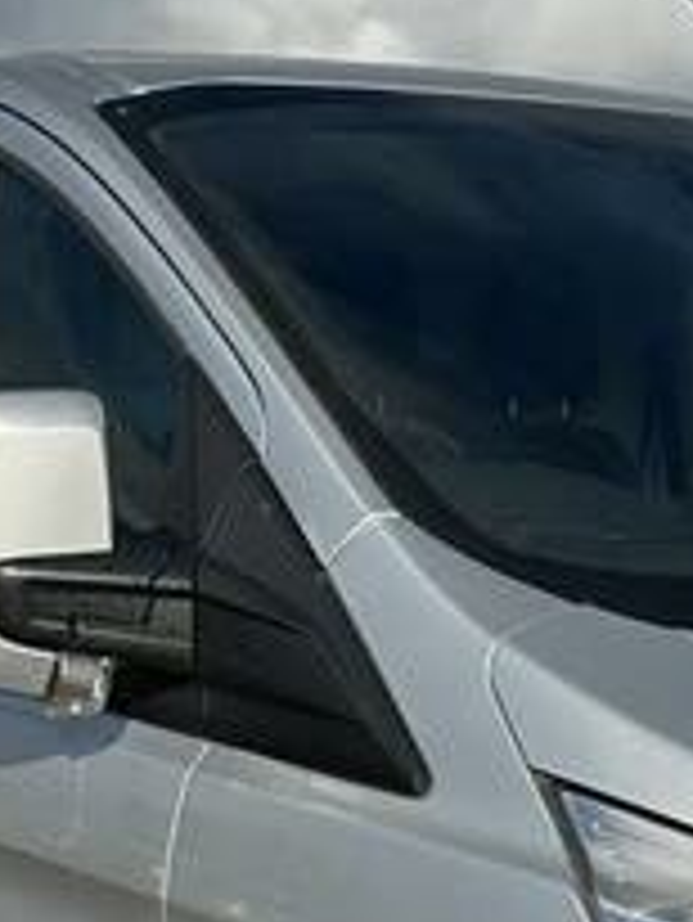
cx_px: 526
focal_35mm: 105
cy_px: 756
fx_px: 2800
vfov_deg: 18.5
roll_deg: -0.5
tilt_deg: -6.8
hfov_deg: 14.1
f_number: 1.78
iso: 80
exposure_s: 1/8197
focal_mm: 6.86
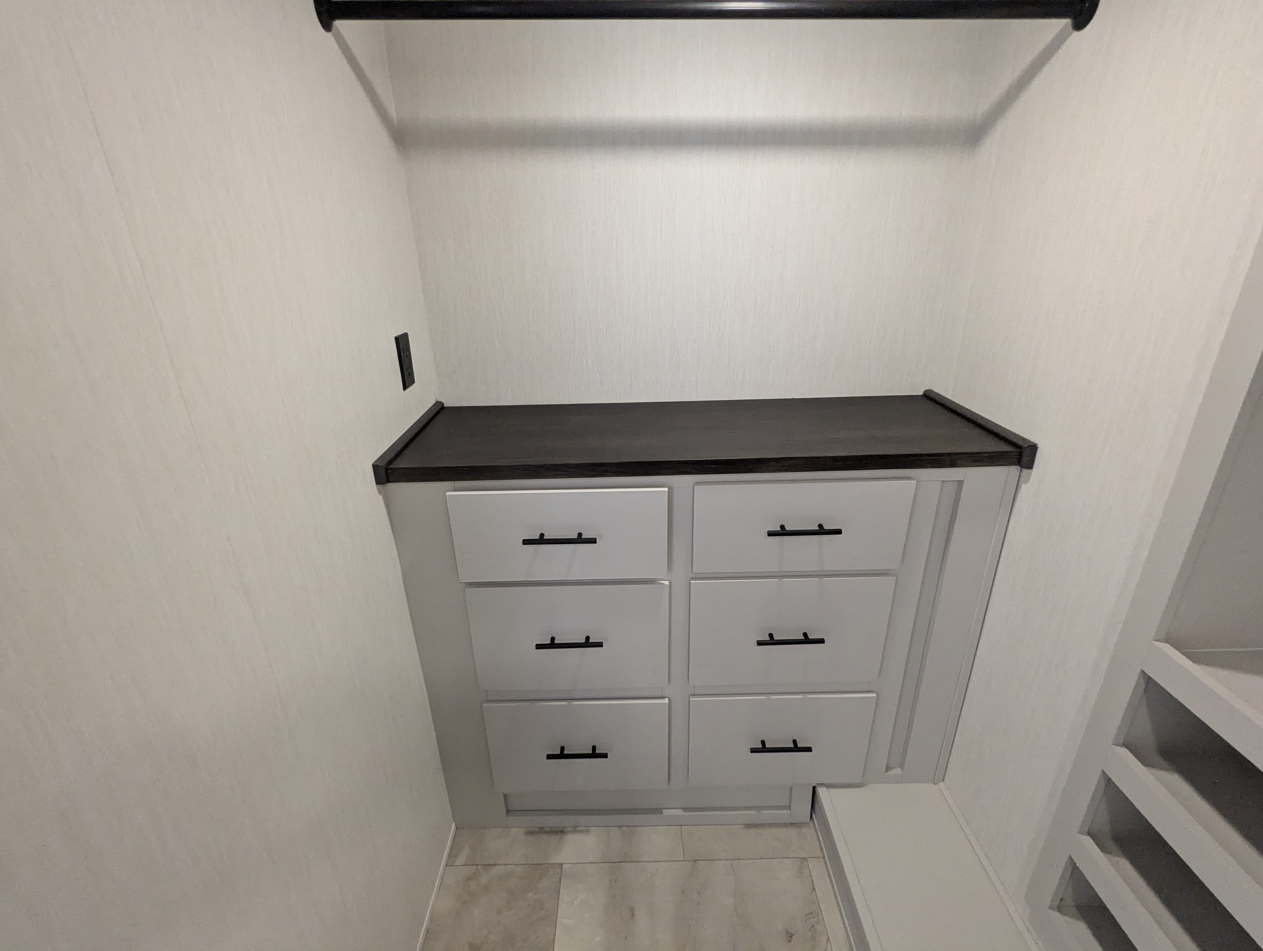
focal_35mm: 16
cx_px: 632
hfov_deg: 94.4
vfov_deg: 78.2
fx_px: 585
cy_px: 476
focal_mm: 2.35
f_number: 2.2
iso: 823
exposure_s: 1/97.1
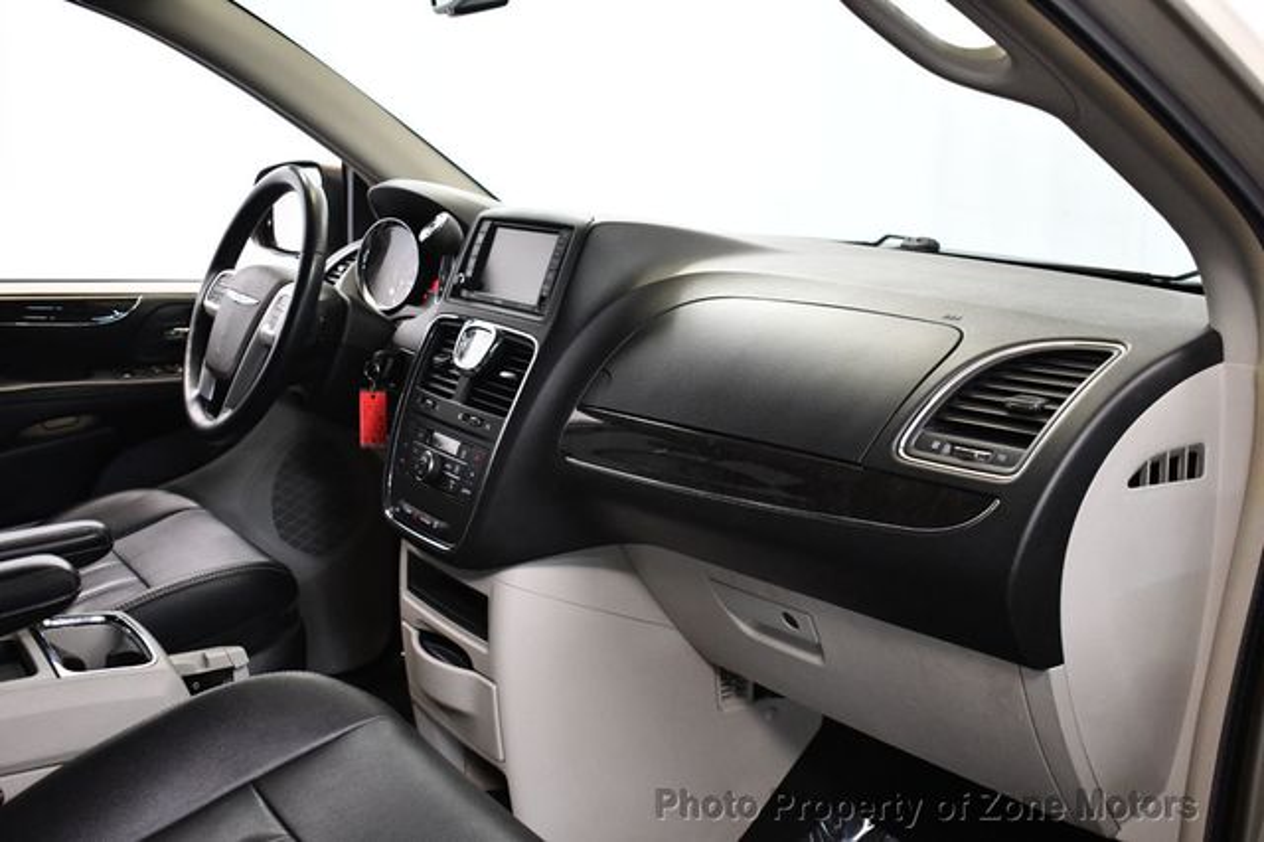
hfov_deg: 51.9
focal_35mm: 37
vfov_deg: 35.9
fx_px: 1298
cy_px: 421
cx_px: 632
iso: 3200
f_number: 4
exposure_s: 1/100
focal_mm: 25
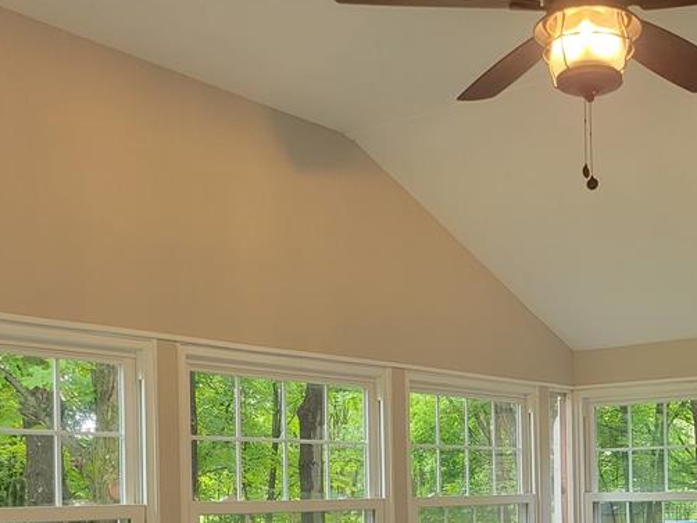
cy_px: 504
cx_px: 558
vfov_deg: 26.3
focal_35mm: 53
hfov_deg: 35.0
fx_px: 1068
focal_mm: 5.4
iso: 320
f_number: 1.8
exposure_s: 1/120
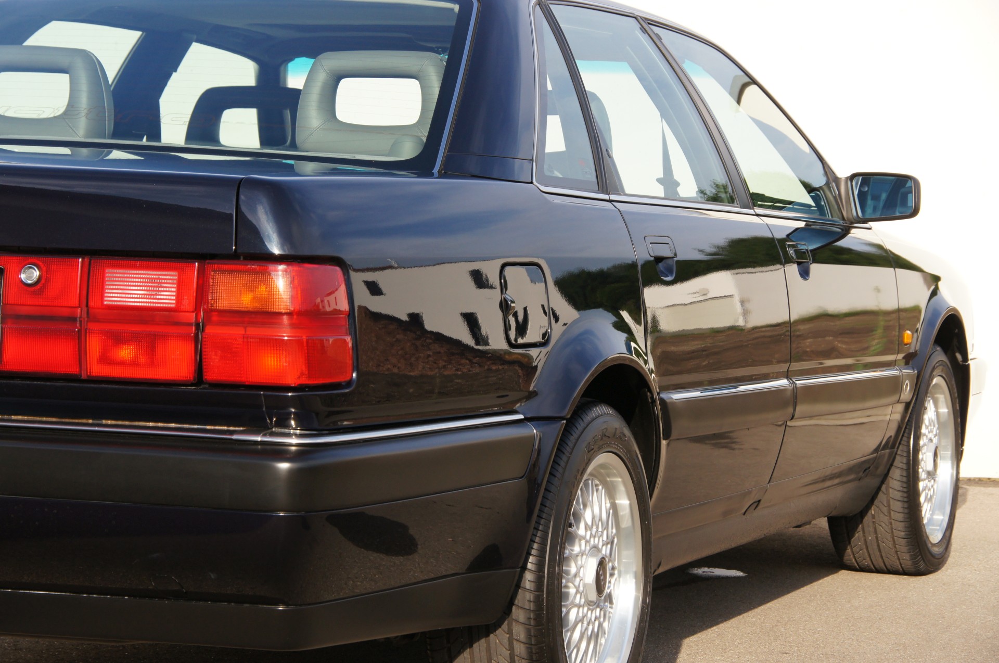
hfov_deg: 22.7
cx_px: 500
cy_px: 332
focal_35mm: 90
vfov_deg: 15.1
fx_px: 2494
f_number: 9
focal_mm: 60
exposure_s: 1/320
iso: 400
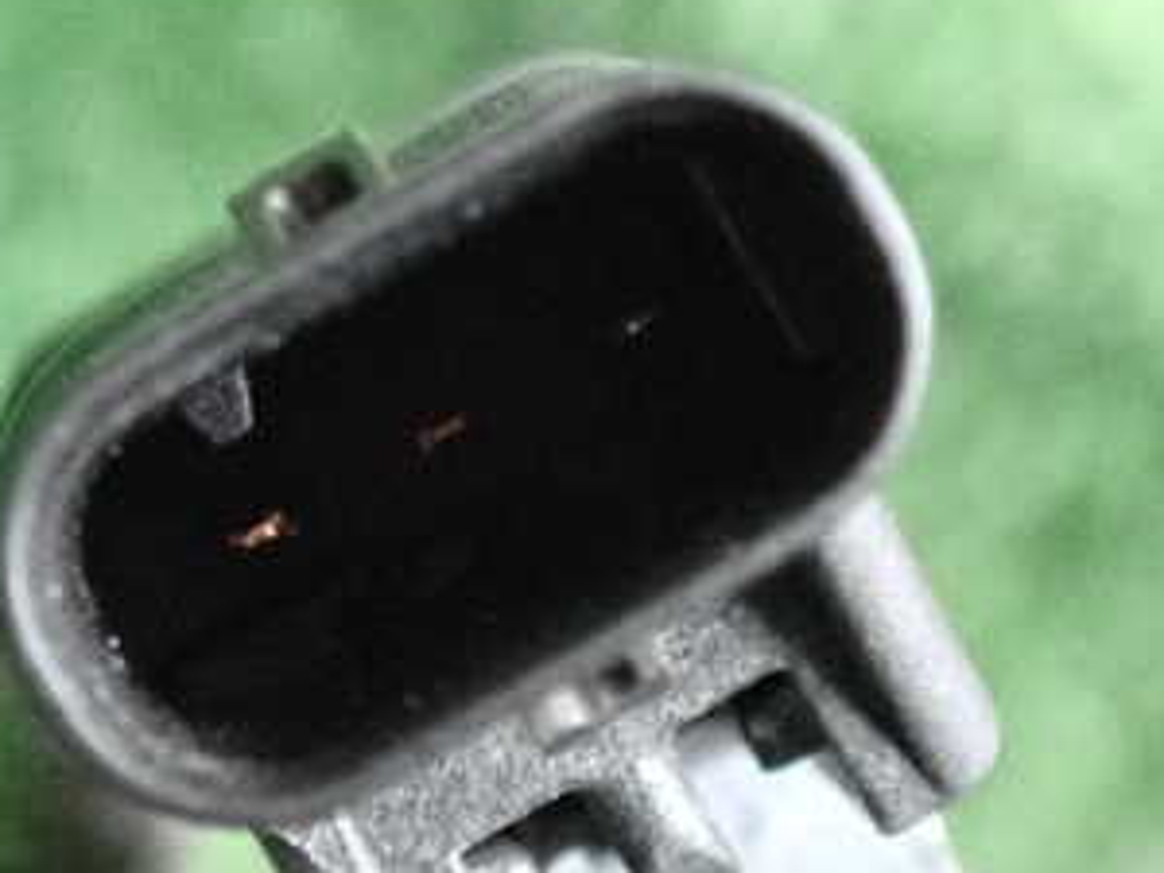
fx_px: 6725
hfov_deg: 9.9
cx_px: 481
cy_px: 415
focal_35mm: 200
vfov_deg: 7.4
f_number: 4.9
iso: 5000
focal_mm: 18
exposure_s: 1/125
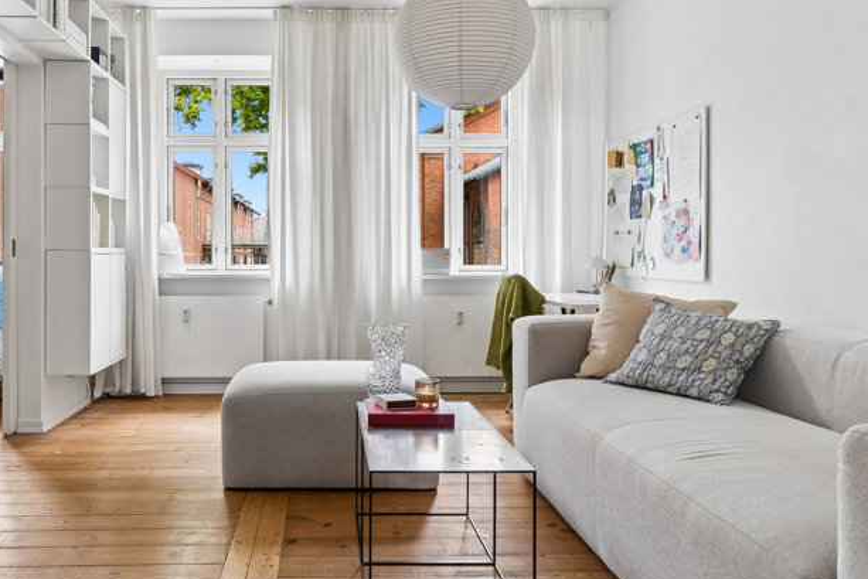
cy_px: 263
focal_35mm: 30
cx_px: 336
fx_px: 731
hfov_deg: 60.7
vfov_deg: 43.2
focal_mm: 15.5
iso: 200
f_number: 8
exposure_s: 1/2
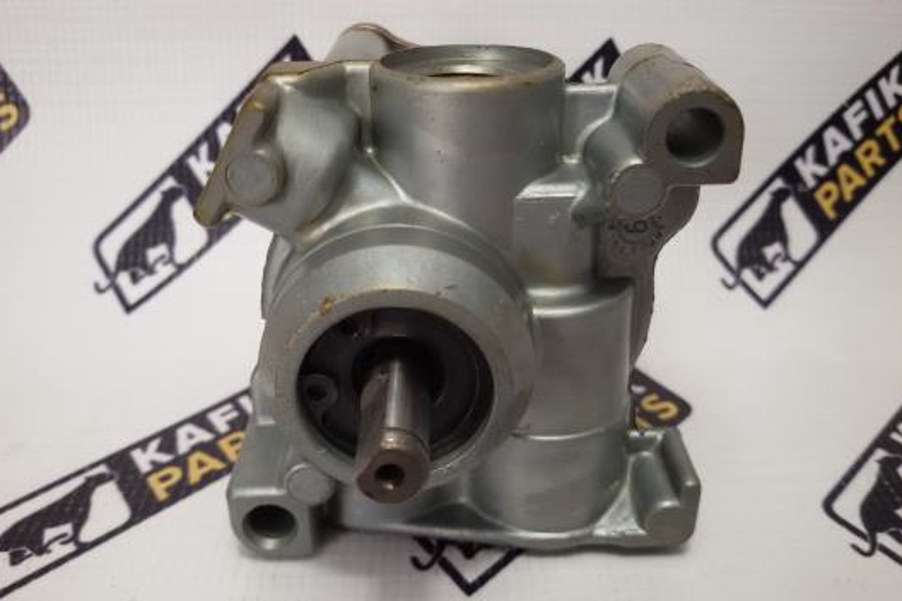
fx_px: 827
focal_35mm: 33
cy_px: 318
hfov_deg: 57.2
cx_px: 458
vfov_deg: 40.0
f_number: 2.4
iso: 50
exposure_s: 1/50
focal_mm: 2.93
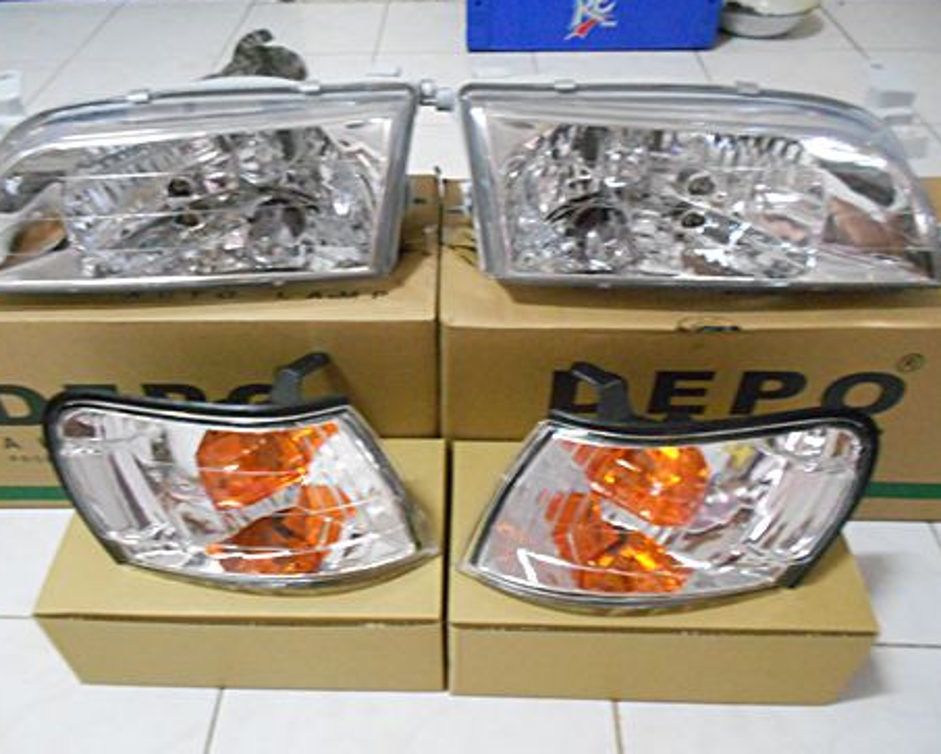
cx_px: 426
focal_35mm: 28
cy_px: 379
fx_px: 780
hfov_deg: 62.1
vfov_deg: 51.6
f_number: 3.2
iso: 800
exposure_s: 1/5
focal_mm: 4.6
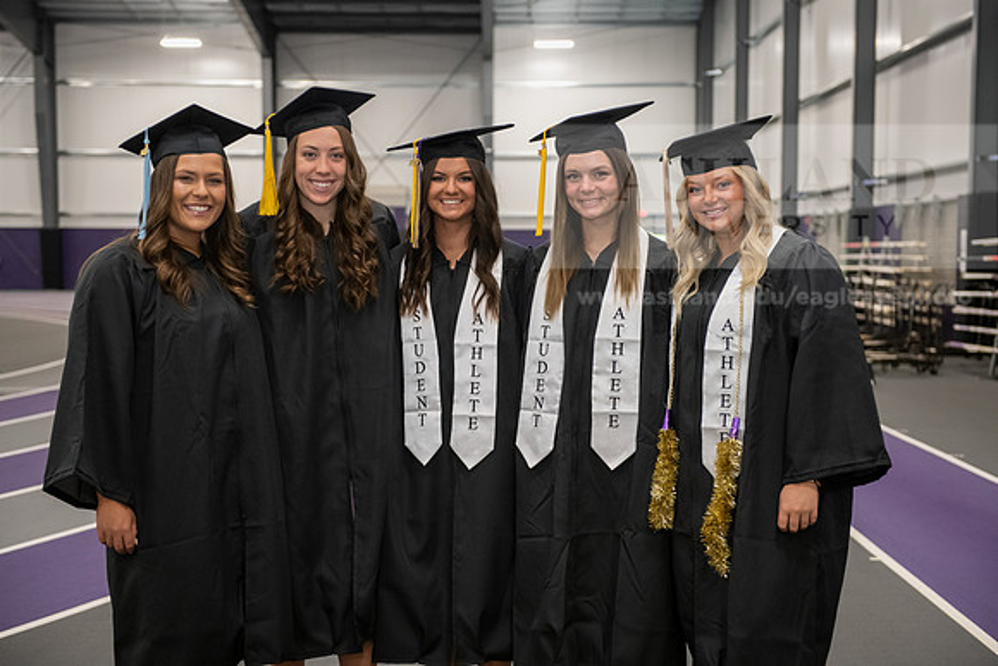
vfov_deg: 23.4
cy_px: 333
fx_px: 1608
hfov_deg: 34.5
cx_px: 499
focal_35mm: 58
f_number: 3.5
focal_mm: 58
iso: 2500
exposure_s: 1/160
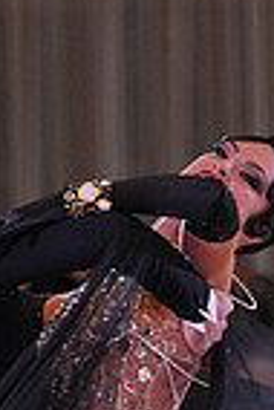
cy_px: 655
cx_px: 71
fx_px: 6913
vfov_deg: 3.4
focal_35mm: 607
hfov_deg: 2.3
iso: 2500
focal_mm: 149
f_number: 4
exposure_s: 1/400
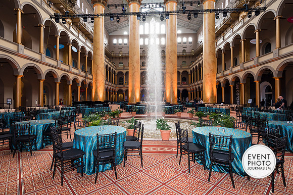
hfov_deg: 91.6
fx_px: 143
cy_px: 98
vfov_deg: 68.7
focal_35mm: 18
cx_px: 145
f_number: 5
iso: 800
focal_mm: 16.5
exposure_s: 1/80
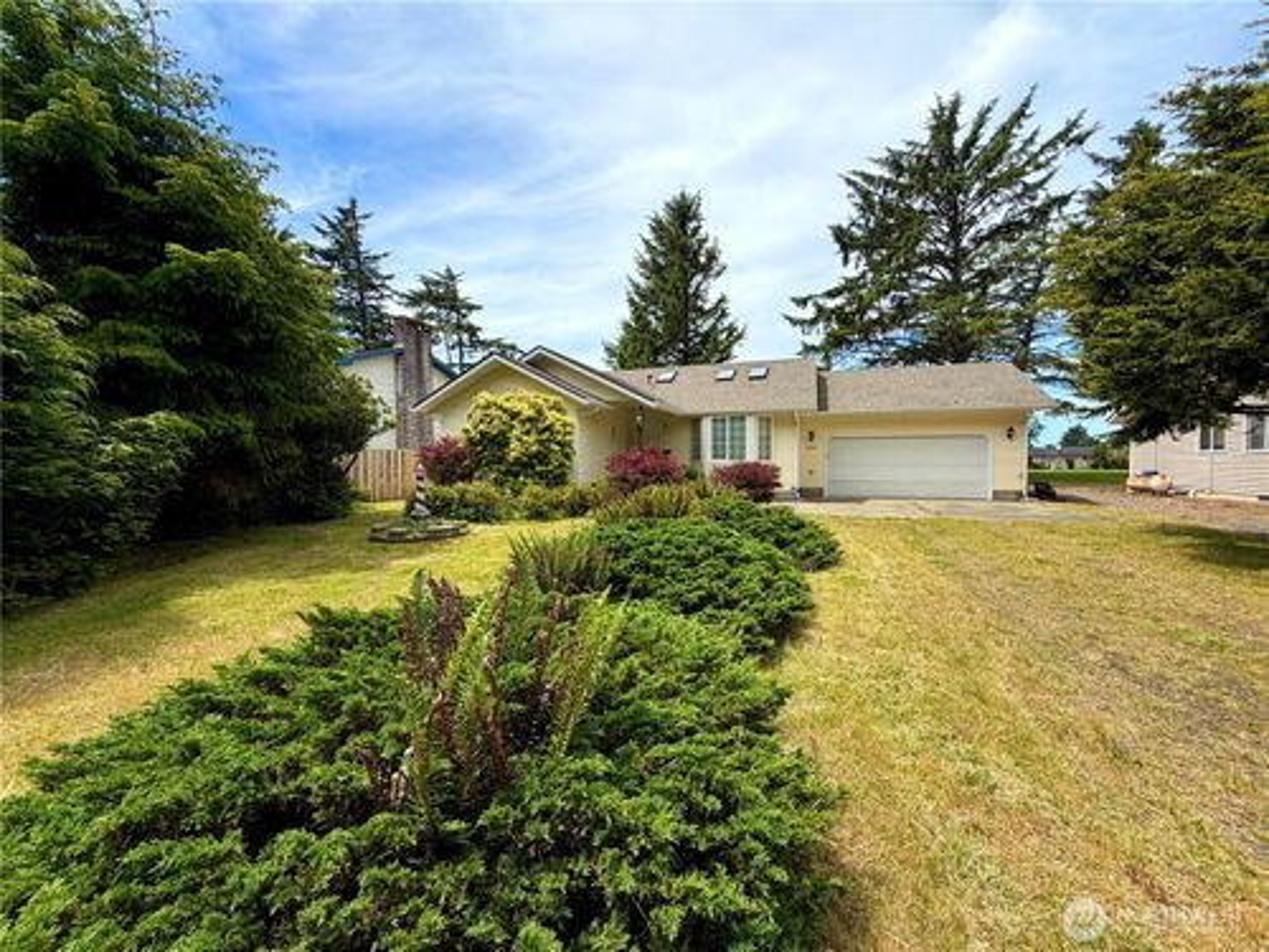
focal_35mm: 14
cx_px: 634
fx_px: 513
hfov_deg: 102.1
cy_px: 476
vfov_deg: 85.7
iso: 25
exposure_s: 1/770
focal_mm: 2.22
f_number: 2.2
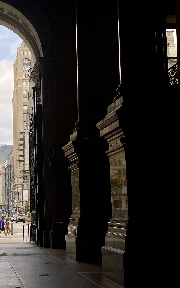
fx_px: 455
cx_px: -15
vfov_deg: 35.1
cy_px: 157
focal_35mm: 58
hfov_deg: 21.3
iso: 32
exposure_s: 1/3610
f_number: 1.8
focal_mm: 4.25
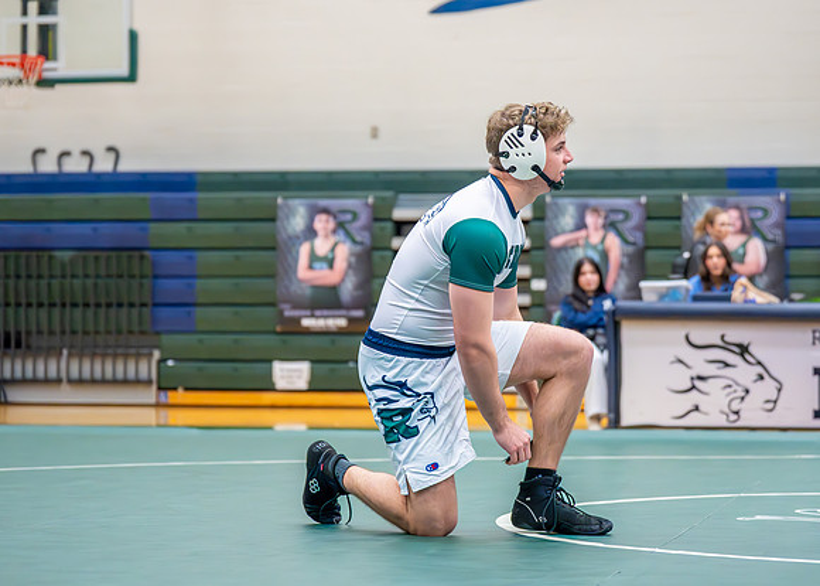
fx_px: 2286
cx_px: 466
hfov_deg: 20.3
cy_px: 264
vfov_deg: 14.6
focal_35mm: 98
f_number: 2.8
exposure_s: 1/1000
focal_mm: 70
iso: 6400
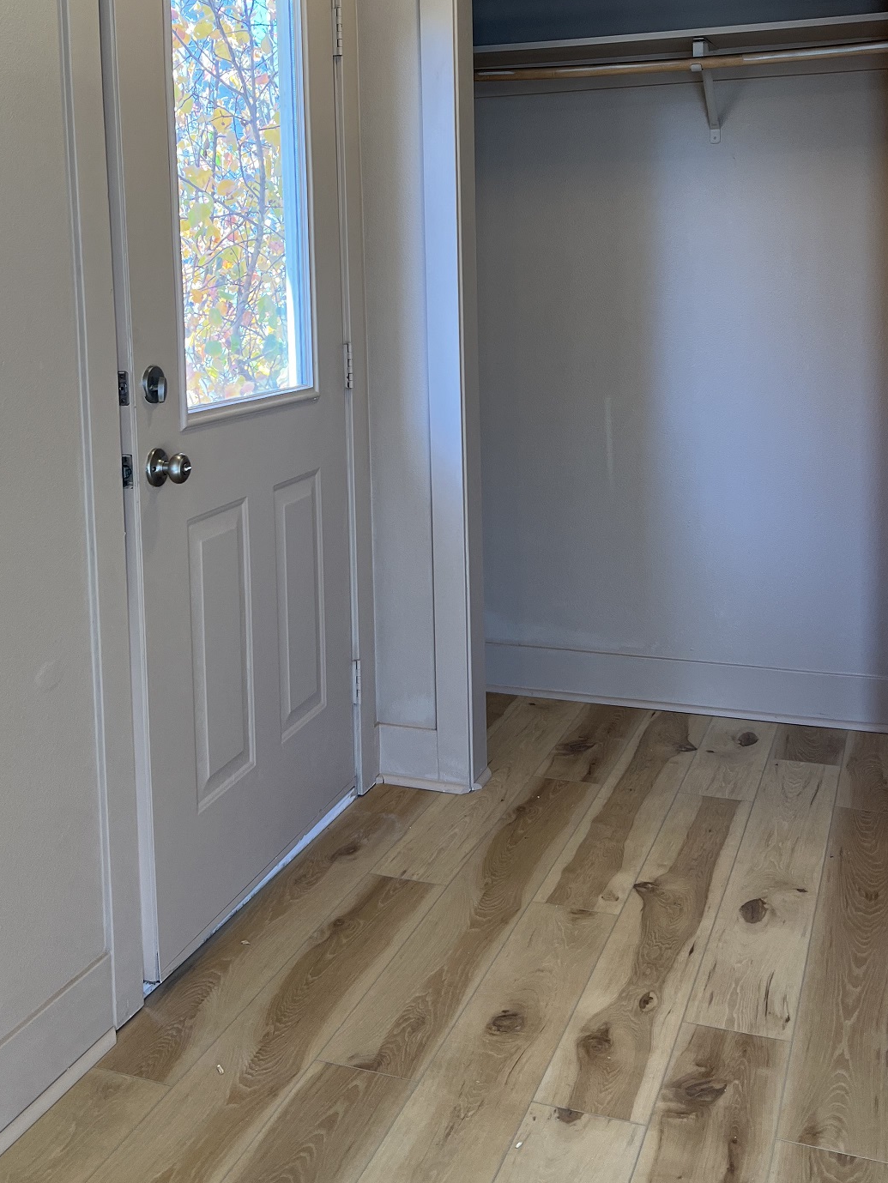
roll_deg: +1.0
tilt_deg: -6.9
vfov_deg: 48.1
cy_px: 390
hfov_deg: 37.7
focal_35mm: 38
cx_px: 462
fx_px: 1299
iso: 64
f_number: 1.5
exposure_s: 1/127
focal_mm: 5.7
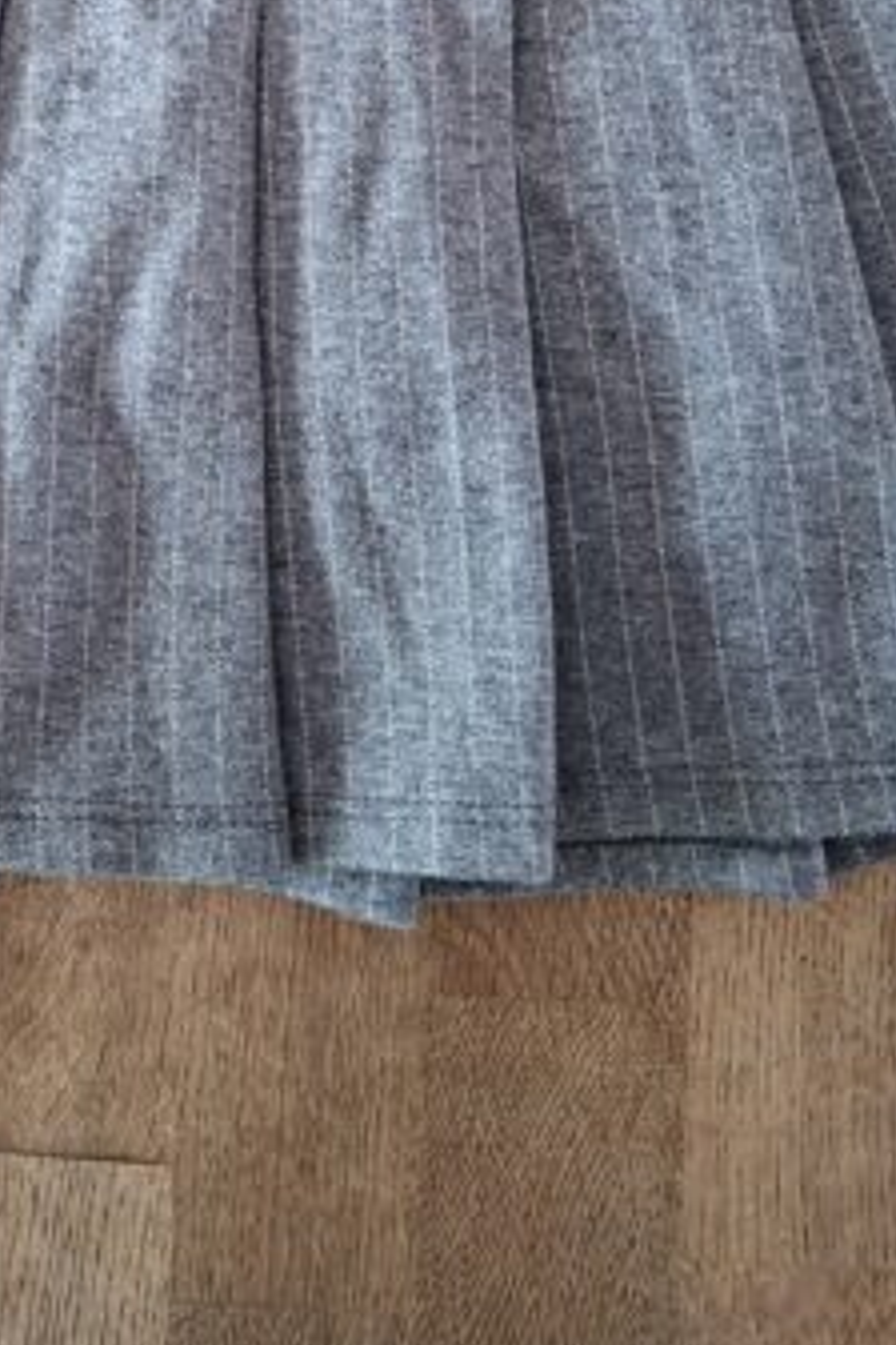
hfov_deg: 23.3
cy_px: -32
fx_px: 2128
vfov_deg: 32.0
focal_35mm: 57
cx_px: 124
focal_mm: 5.54
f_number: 1.8
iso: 400
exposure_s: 1/25
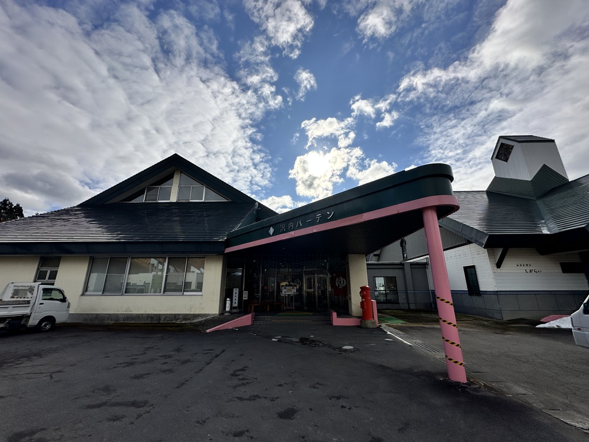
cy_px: 221
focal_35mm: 14
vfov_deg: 85.7
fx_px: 238
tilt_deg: +15.5
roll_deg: -1.7
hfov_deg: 102.1
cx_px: 294
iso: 50
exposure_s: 1/4464
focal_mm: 2.22
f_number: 2.2
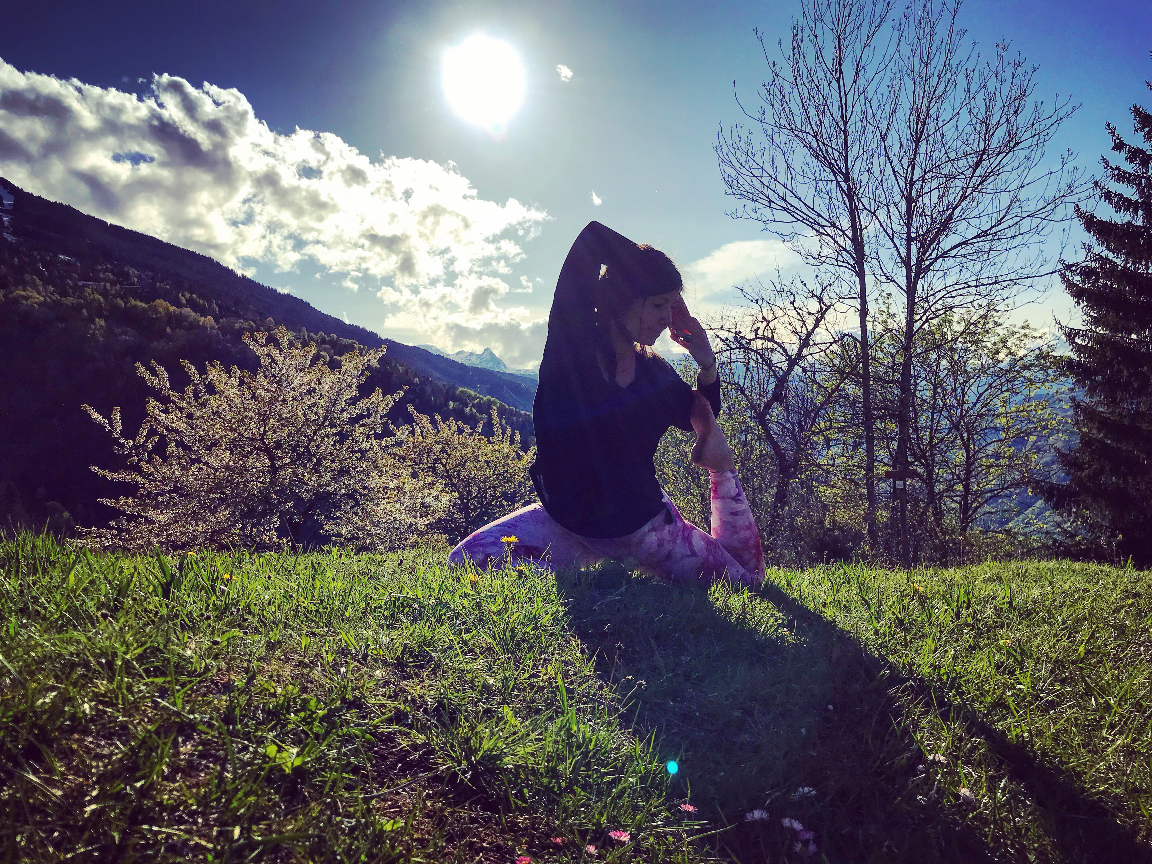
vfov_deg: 49.7
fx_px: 932
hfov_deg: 63.4
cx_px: 576
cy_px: 432
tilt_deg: +0.0
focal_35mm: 28
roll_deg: +1.4
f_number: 1.8
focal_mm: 3.99
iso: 25
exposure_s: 1/6849
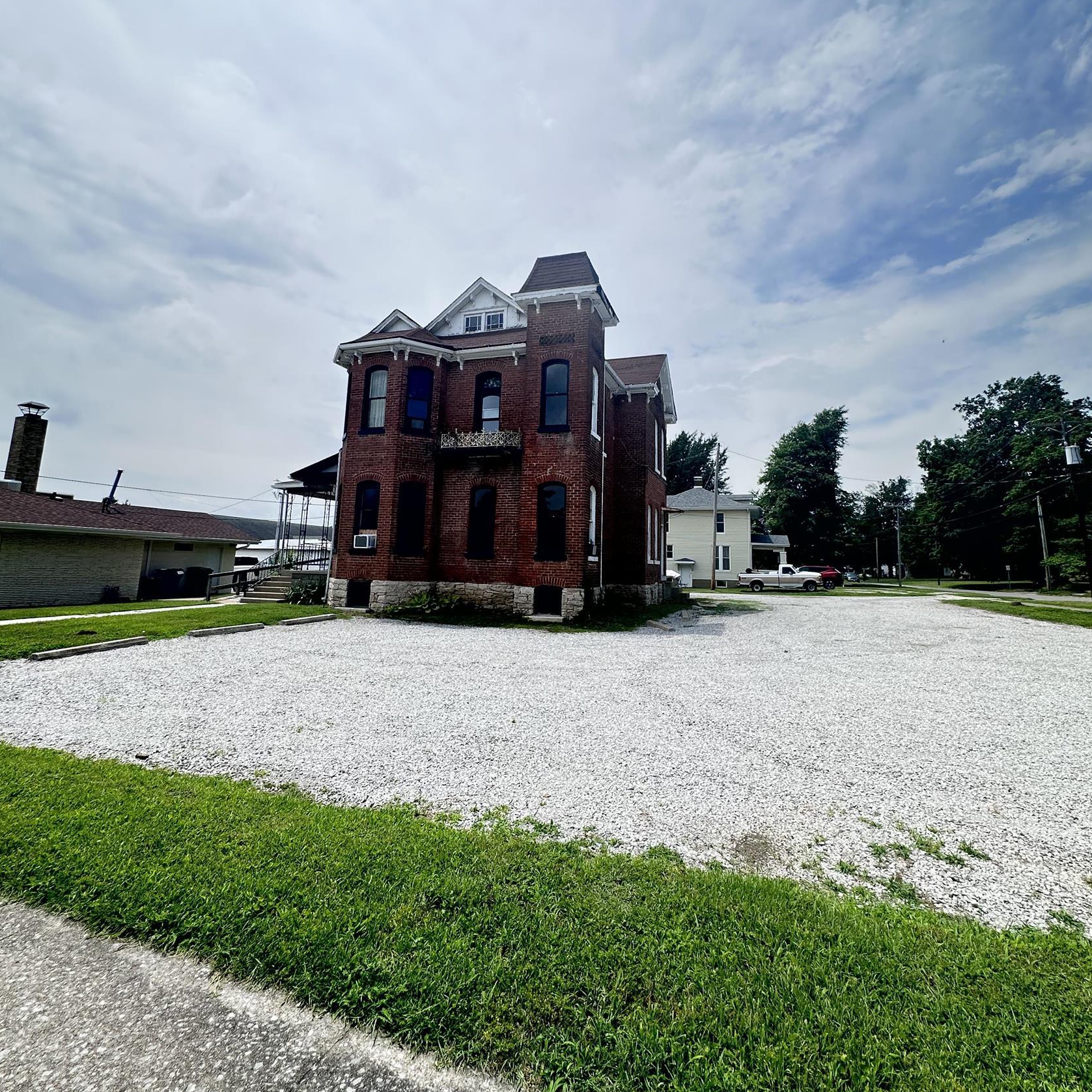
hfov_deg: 84.0
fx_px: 607
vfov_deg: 83.4
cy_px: 466
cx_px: 559
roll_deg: -2.8
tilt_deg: +11.4
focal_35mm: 17
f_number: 2.2
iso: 40
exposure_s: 1/917
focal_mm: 2.22
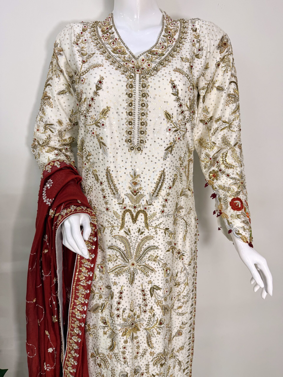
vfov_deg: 71.6
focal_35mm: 24
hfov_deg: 56.8
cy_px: 188
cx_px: 142
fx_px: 262
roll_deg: -0.6
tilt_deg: -14.9
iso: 100
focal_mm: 6.76
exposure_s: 1/100
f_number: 1.78
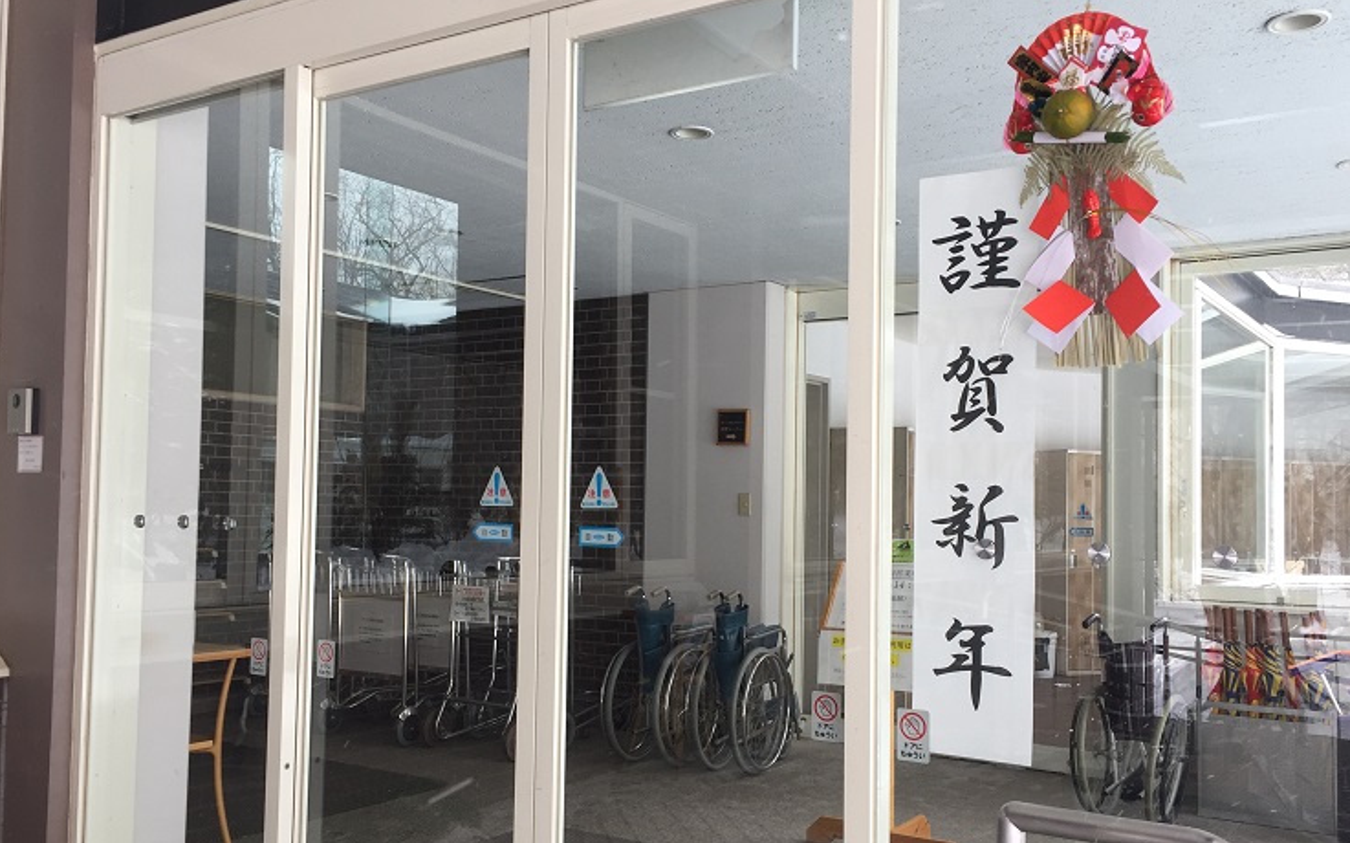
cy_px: 466
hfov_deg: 56.7
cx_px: 666
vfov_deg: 37.2
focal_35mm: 34
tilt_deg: +1.1
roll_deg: -2.0
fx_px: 1250
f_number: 2.2
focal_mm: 4.15
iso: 32
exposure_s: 1/154
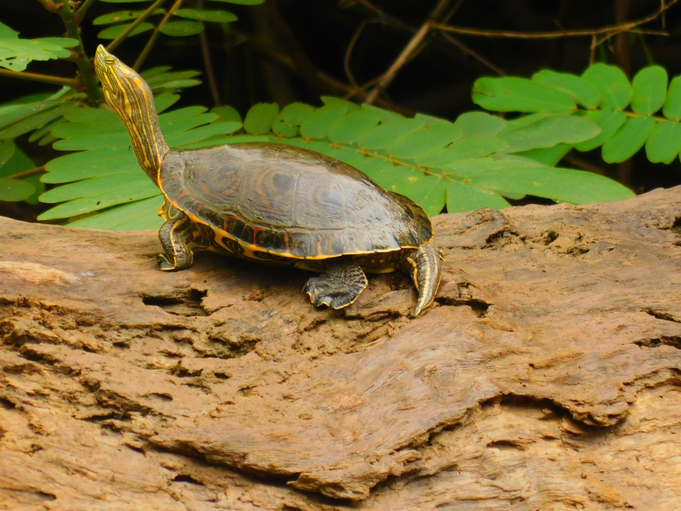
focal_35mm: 855
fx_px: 16820
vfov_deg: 1.7
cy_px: 256
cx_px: 340
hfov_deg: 2.3
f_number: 6.5
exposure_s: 1/160
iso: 360
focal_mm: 152
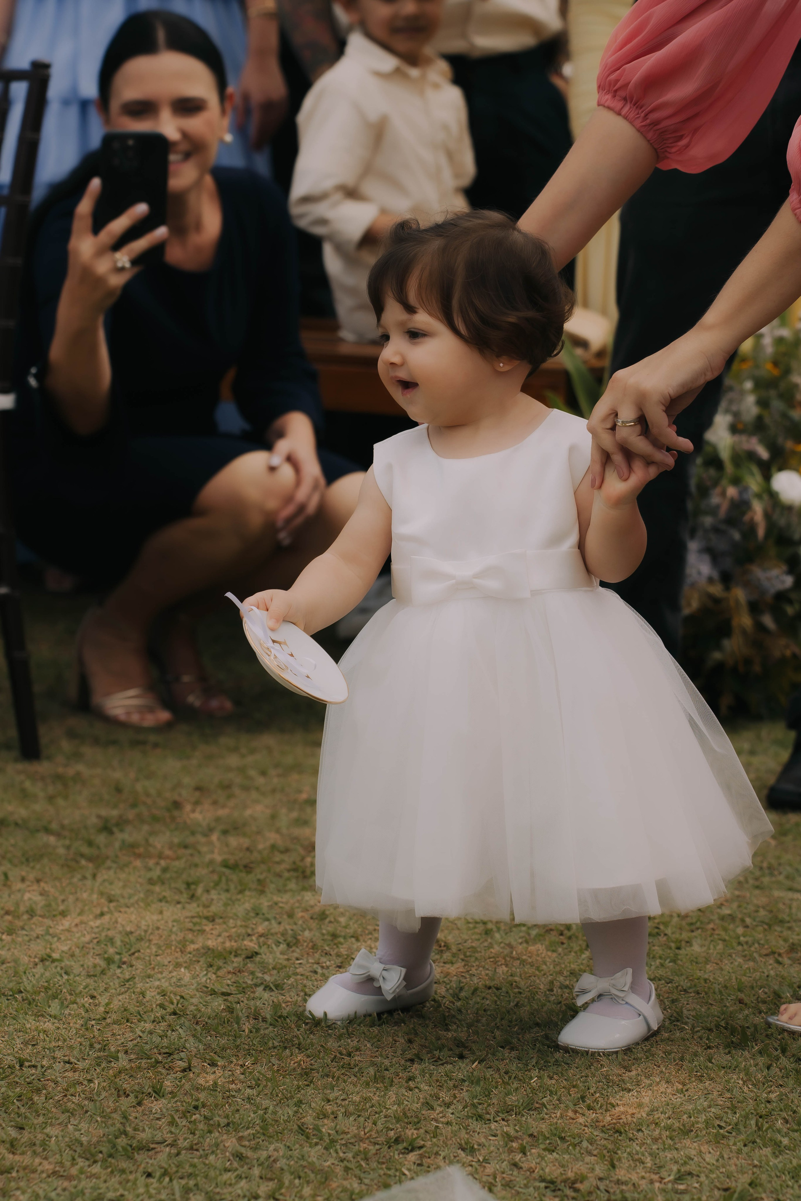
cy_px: 600
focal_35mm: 112
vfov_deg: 18.2
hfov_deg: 12.2
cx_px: 400
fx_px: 3754
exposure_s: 1/1000
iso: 100
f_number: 4.5
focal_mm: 75
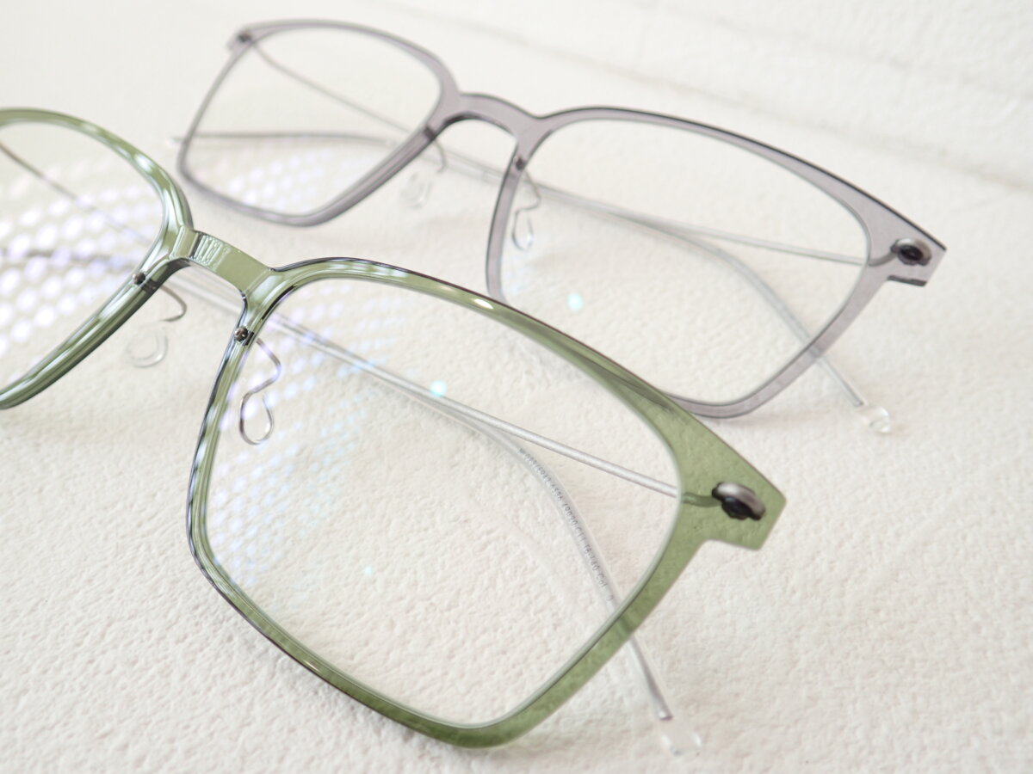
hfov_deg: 60.0
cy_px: 387
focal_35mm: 30
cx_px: 516
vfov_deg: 46.8
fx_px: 895
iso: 100
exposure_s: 1/100
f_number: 2.3
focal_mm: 5.5
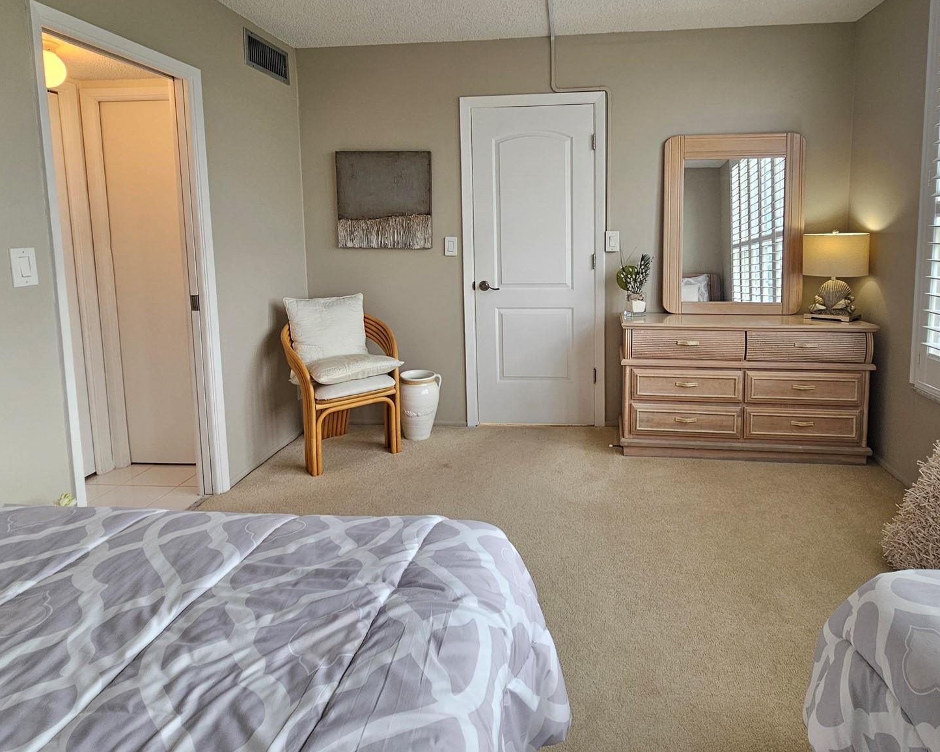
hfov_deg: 85.8
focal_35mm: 18
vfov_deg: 72.4
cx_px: 538
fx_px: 501
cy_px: 274
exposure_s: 1/60
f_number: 2.2
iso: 64
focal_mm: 2.2
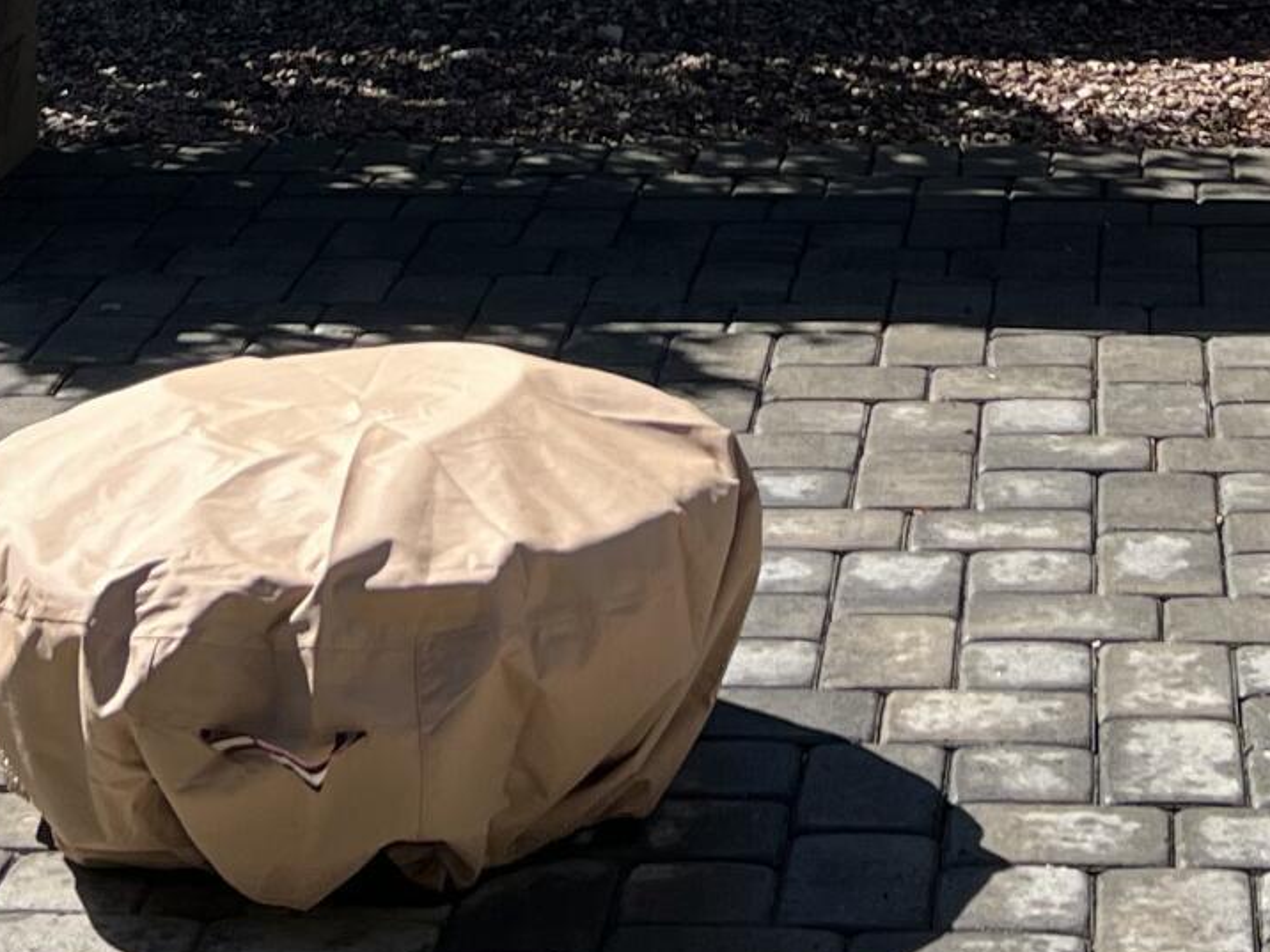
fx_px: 3999
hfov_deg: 18.0
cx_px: 738
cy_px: -745
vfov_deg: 12.4
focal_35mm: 109
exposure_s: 1/2841
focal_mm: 5.7
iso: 50
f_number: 1.5
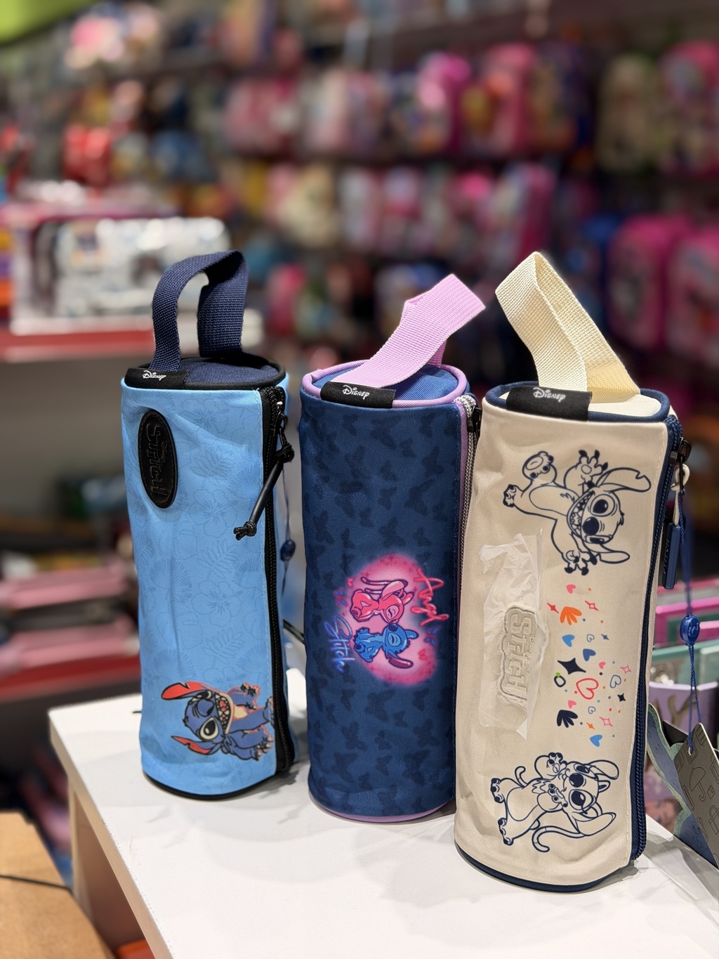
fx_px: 1329
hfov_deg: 30.3
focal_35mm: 48
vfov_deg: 39.7
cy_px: 480
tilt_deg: -14.6
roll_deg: -0.4
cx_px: 360
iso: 50
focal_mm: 6.76
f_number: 1.78
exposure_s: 1/100
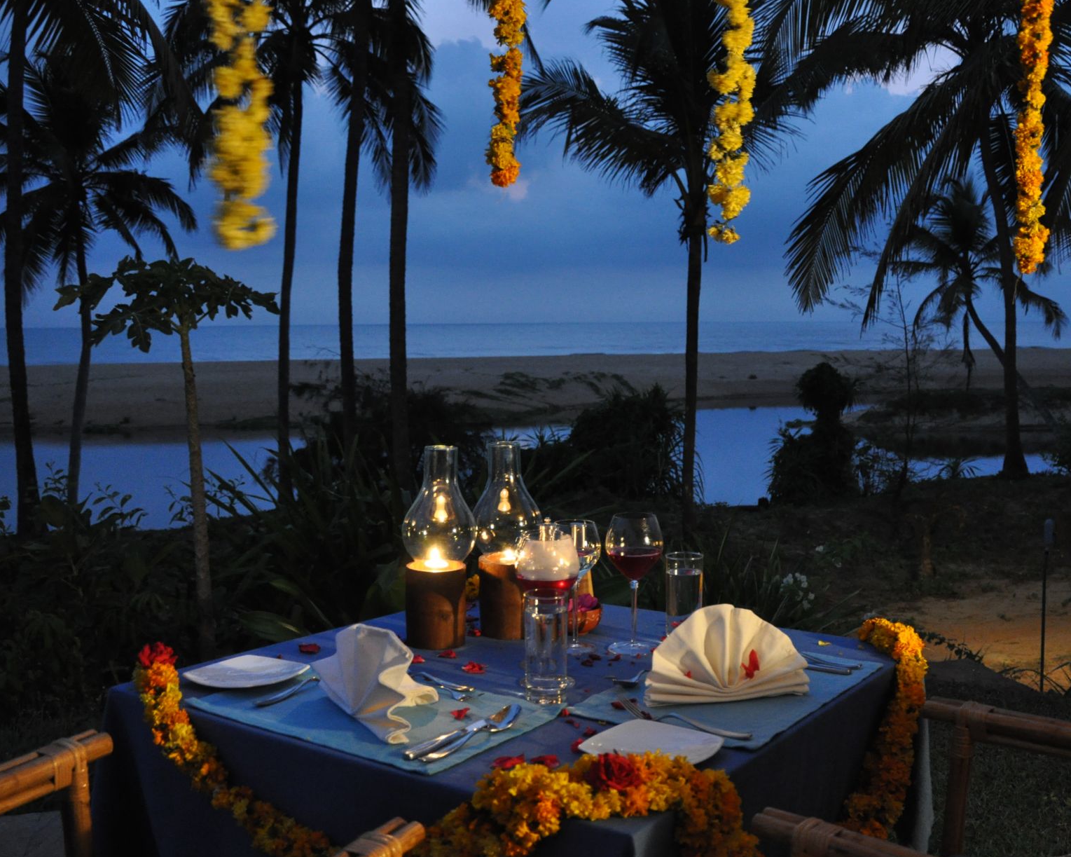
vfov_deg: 38.6
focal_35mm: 39
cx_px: 584
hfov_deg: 47.2
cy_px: 462
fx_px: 1224
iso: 1600
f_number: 3.8
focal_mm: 21
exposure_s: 1/8
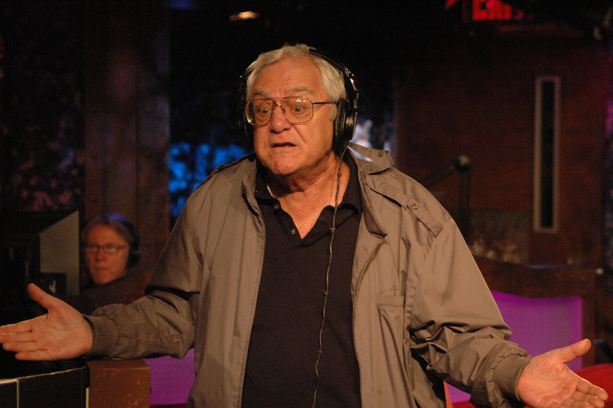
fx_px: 1786
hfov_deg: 19.5
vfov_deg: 13.0
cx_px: 306
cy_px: 204
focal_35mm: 105
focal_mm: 70
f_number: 3.5
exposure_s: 1/160
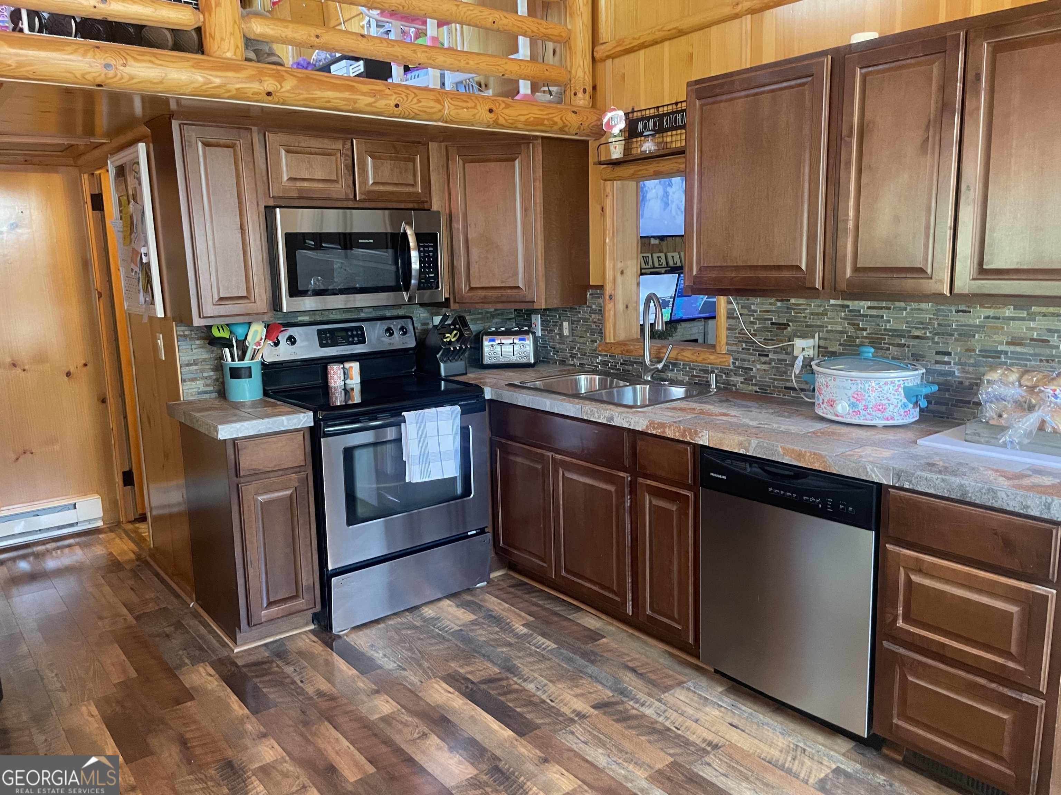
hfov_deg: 67.3
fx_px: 797
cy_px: 398
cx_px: 530
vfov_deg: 53.1
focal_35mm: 26
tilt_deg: -9.7
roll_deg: +1.7
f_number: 1.6
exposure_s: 1/60
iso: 400
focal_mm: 4.2
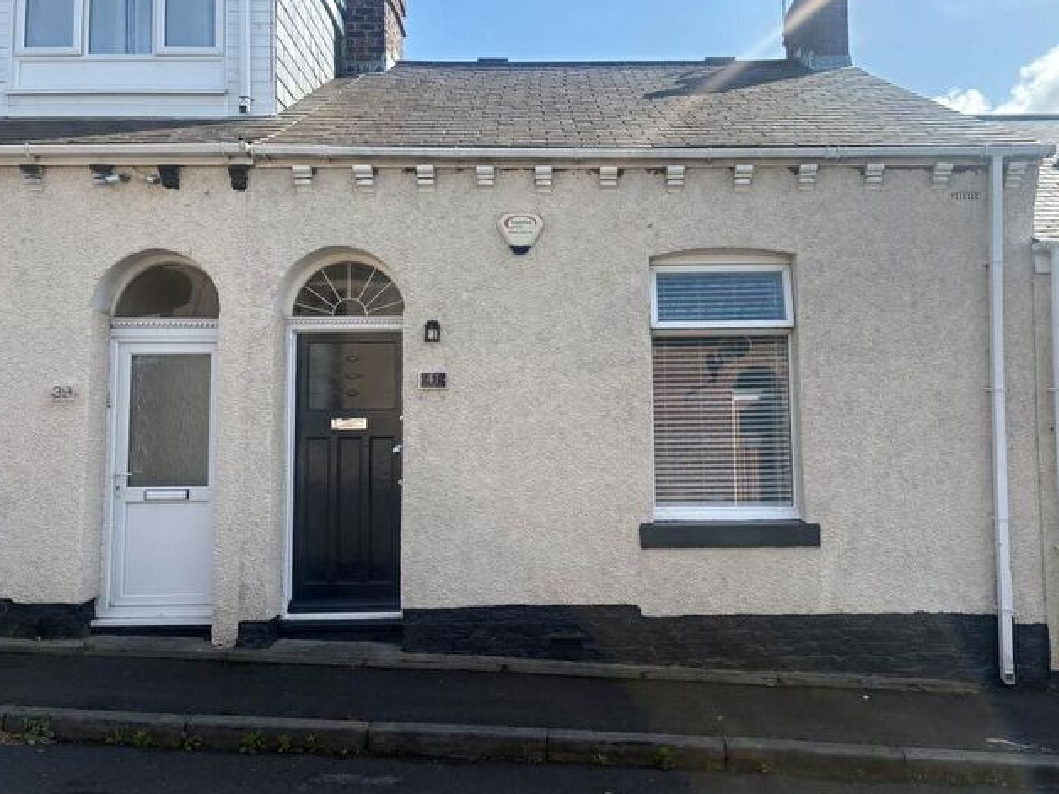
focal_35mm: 29
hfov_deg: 61.6
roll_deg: +0.8
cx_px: 572
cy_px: 365
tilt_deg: +4.3
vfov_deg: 48.2
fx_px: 887
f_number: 1.6
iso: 64
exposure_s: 1/2538
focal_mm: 5.96
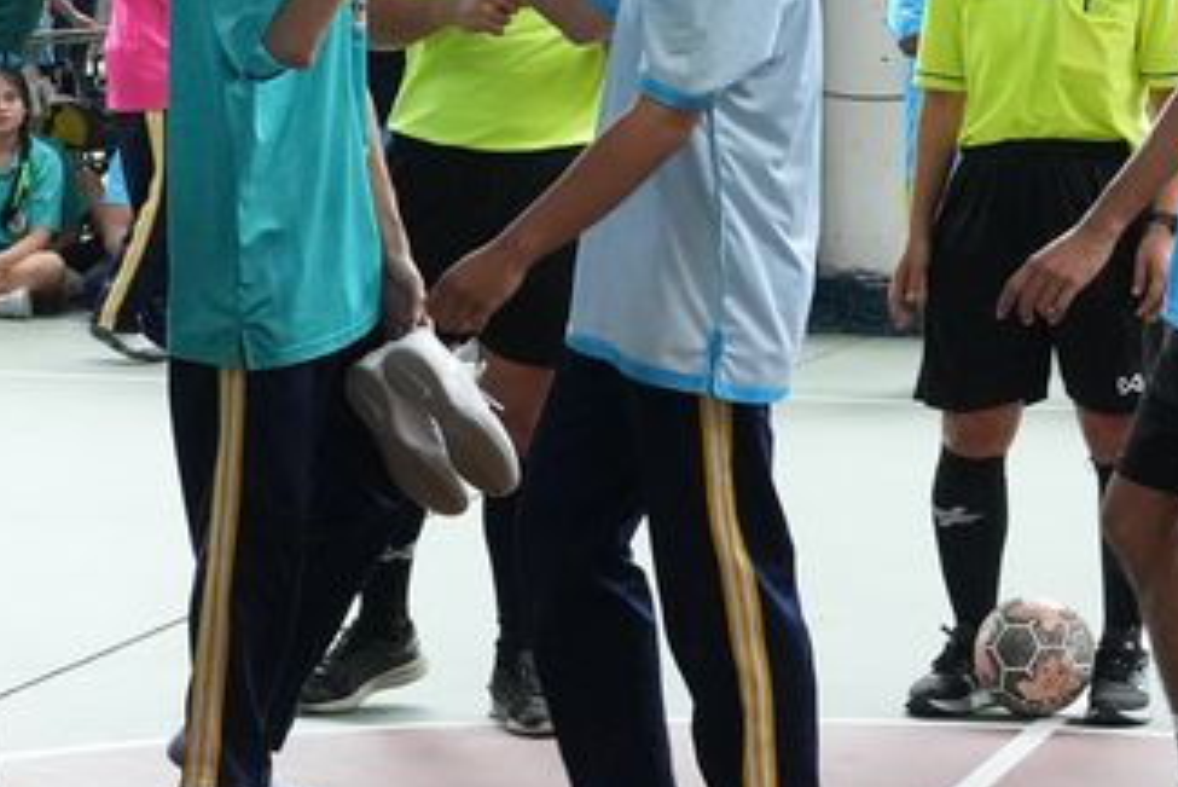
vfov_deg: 7.5
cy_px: 47
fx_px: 5949
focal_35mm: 182
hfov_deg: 11.3
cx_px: 397
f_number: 6.3
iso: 3200
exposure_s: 1/400
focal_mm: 35
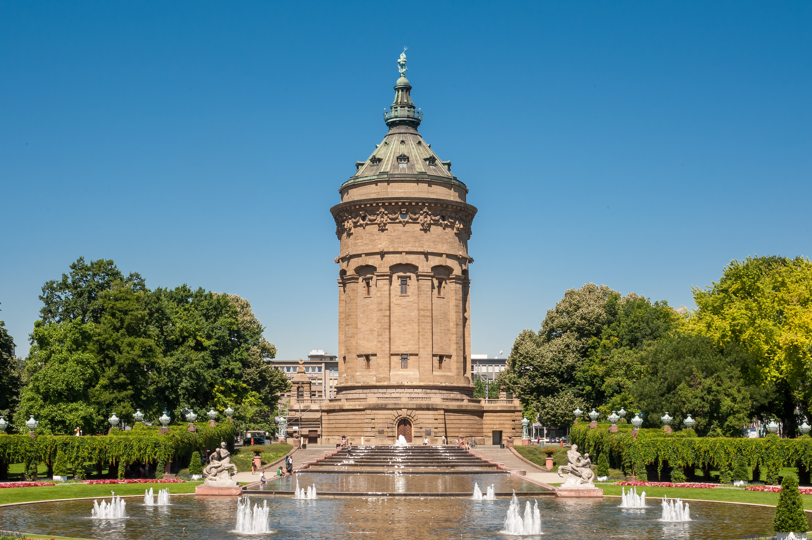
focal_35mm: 52
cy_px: 270
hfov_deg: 38.2
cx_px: 402
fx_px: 1172
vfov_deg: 26.0
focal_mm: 45
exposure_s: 1/25
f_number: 19
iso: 200
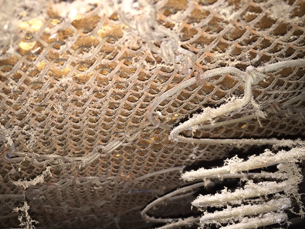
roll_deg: +11.7
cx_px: 129
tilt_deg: +25.9
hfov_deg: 48.8
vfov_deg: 37.7
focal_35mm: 38
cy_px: 125
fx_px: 335
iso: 32
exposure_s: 1/38
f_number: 2.2
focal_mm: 4.15
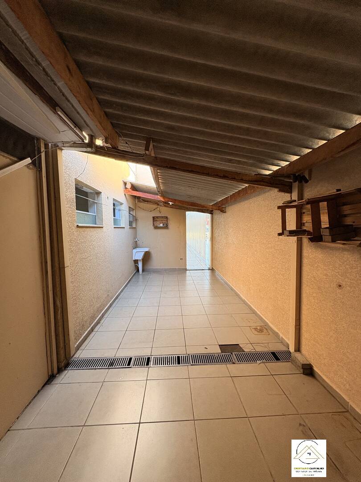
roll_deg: +0.4
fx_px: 195
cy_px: 241
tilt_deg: -2.9
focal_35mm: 14
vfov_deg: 102.1
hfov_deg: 85.7
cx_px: 180
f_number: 2.2
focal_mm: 2.22
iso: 200
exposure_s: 1/99
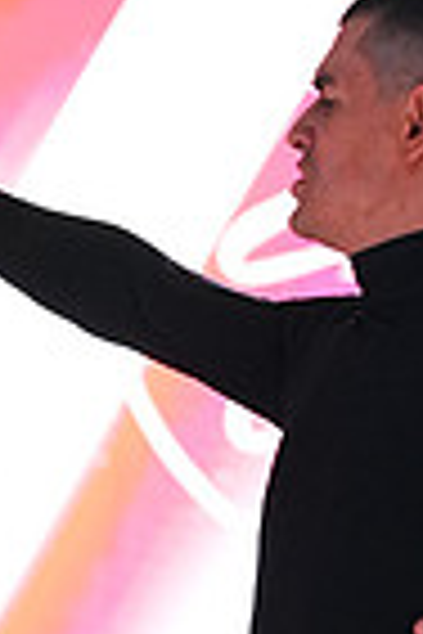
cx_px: -56
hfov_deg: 3.1
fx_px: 7913
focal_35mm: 449
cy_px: 980
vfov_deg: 4.6
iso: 2000
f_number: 4
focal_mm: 109
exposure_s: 1/400
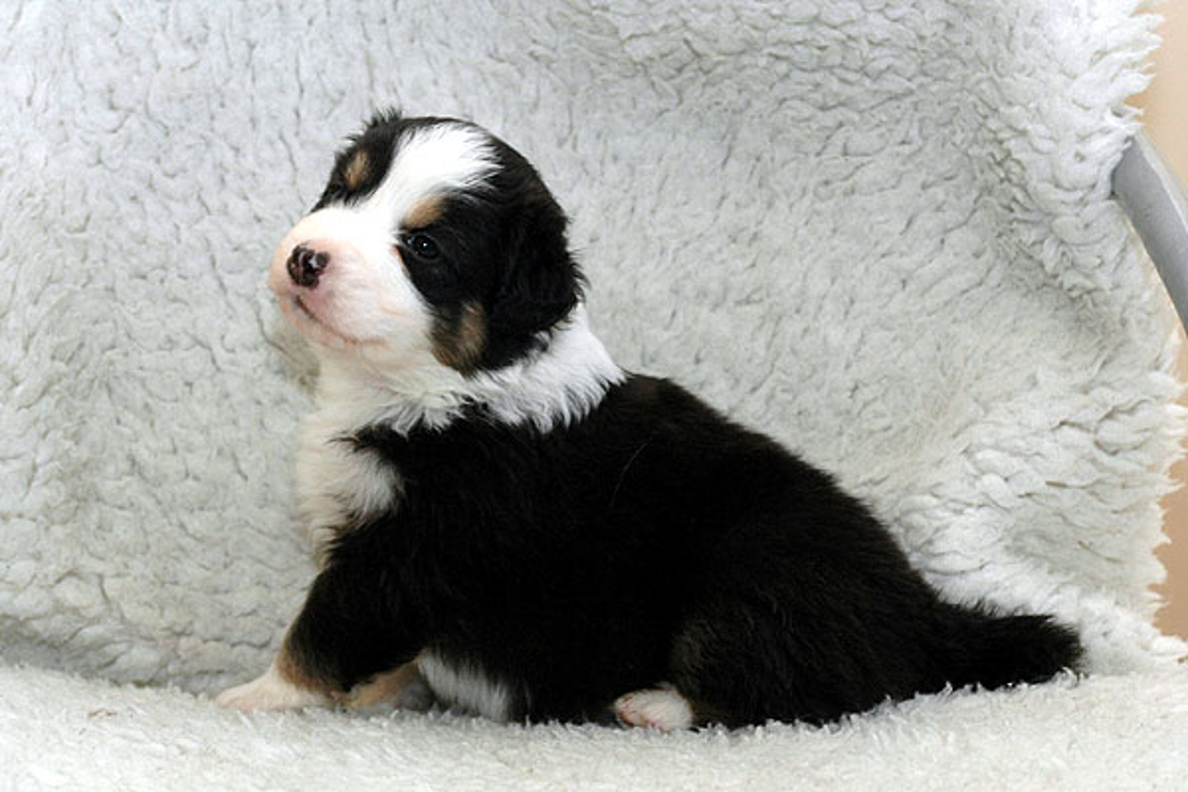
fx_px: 2376
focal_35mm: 72
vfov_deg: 18.9
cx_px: 594
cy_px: 396
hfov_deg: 28.1
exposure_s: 1/60
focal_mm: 48
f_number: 5
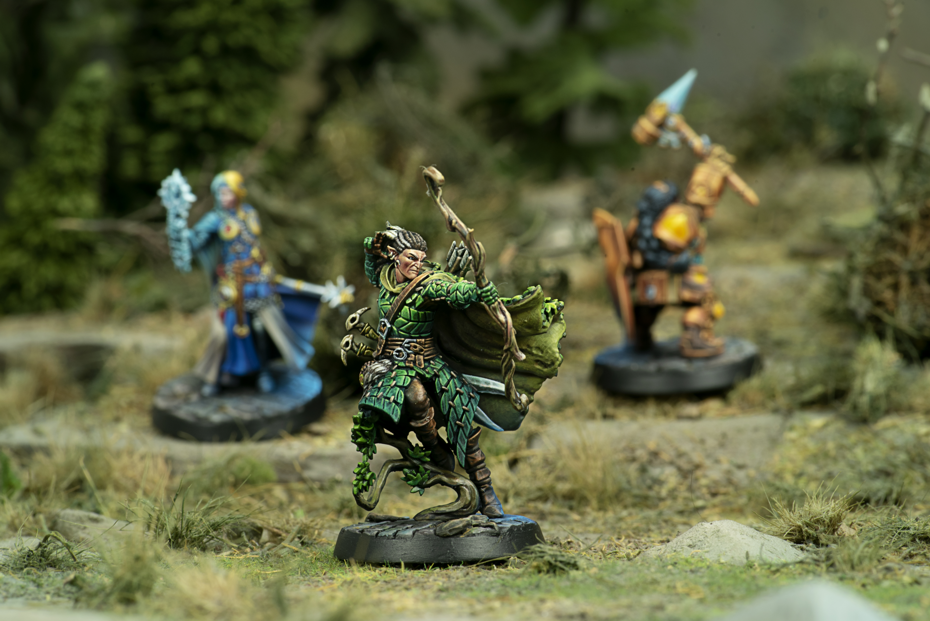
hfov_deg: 19.4
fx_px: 2713
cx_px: 465
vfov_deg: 13.1
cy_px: 310
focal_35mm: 105
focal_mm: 105
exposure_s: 1/4
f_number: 18
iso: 250
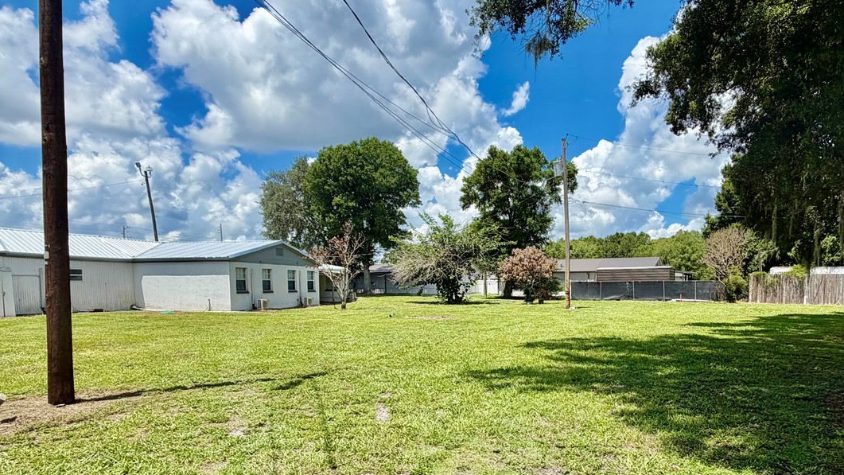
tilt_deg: -3.2
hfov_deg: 77.7
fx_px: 515
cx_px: 511
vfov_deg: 48.5
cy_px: 323
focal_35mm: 23
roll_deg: +0.6
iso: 25
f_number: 2.2
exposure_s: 1/985
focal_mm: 2.22
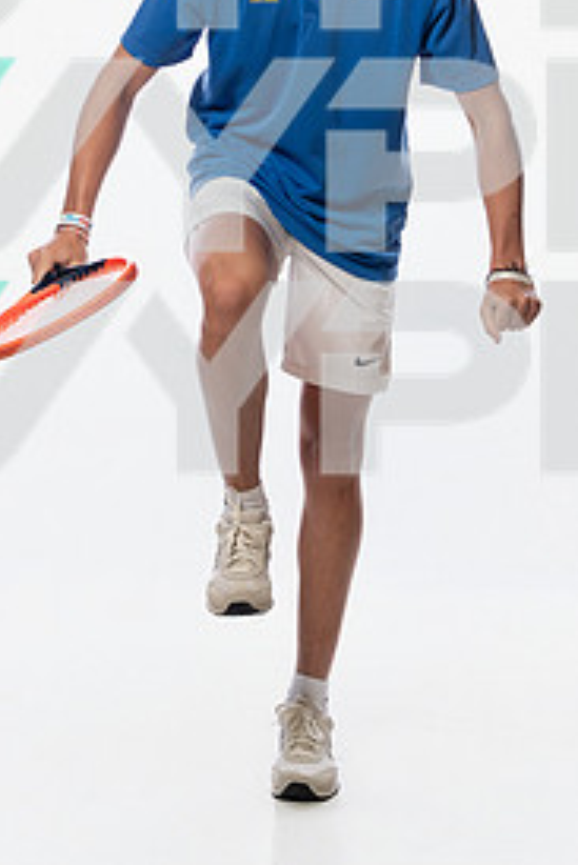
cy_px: 158
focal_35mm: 115
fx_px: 2766
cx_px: 291
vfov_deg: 17.6
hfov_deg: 11.9
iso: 640
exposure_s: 1/250
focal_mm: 70
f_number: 5.6
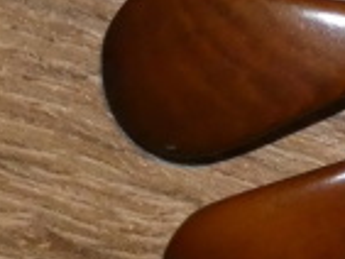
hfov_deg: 13.0
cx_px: 444
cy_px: -86
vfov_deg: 9.9
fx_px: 1466
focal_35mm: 147
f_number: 3.6
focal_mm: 7.1
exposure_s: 1/60
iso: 800
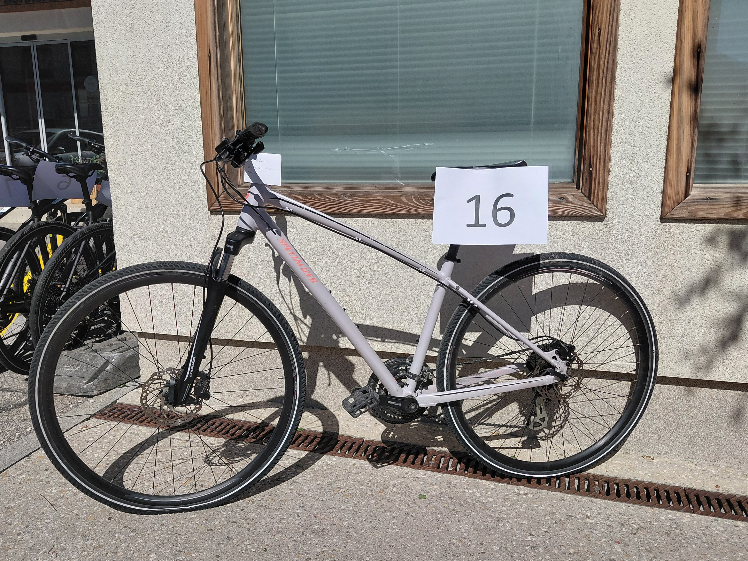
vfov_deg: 49.7
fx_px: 605
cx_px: 362
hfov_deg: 63.4
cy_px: 305
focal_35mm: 28
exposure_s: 1/8306
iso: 64
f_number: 1.8
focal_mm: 4.69
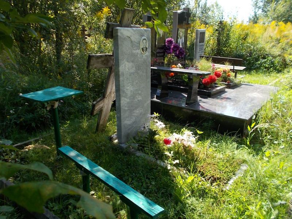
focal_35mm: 26
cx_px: 146
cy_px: 110
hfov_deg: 67.3
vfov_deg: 53.1
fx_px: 219
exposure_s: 1/250
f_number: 3.2
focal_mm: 4.6
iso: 80
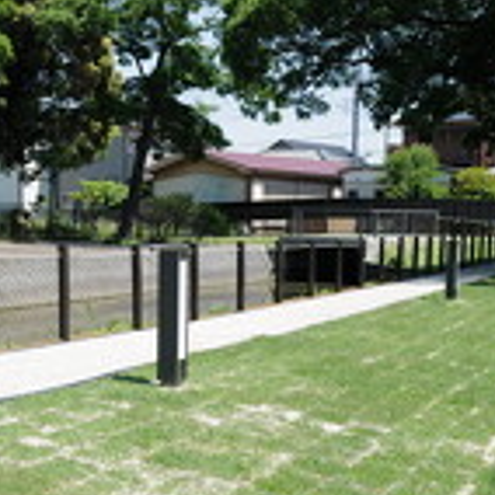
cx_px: 125
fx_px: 1084
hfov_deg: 25.4
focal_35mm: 67
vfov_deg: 25.6
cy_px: 312
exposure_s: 1/400
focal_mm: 28
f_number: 4.5
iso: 100
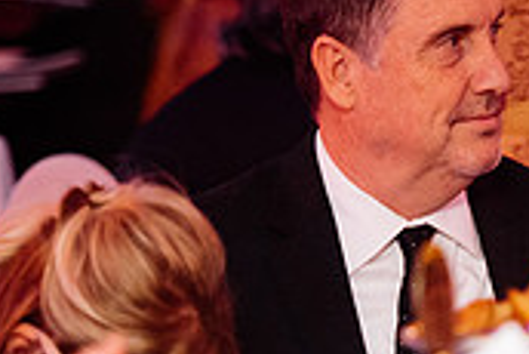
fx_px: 5765
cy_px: 263
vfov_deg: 3.5
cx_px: 529
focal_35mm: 392
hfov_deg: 5.2
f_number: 2.8
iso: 2000
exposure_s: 1/200
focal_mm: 116
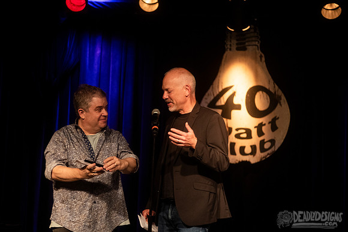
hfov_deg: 13.1
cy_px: 116
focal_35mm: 157
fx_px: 1514
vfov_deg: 8.8
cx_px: 166
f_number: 3.2
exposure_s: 1/100
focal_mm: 145
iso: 2000
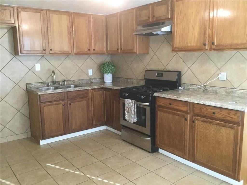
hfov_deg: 58.4
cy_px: 92
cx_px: 124
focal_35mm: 31
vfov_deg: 45.4
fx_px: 221
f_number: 2.4
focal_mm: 3.3
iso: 200
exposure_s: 1/30
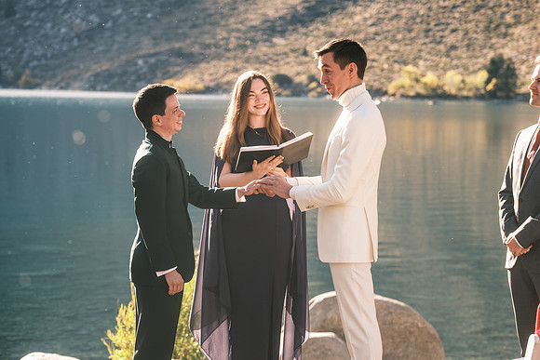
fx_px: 1485
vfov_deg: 13.8
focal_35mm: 99
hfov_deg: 20.6
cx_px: 270
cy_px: 180
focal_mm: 66
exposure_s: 1/320
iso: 200
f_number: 3.6
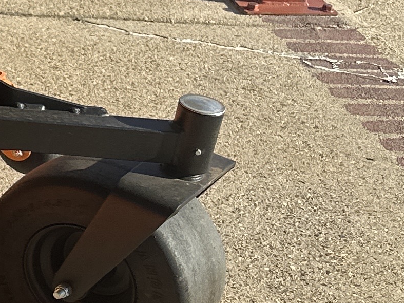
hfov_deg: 12.6
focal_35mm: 123
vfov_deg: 11.9
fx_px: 1435
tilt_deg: -24.2
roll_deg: +0.1
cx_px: -563
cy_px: 2
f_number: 1.78
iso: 80
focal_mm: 6.86
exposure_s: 1/2028
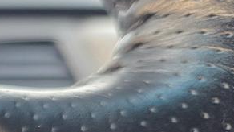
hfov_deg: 15.2
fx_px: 682
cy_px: 221
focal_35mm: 110
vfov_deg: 10.5
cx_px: -254
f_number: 1.7
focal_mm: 6.25
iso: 500
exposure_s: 1/120
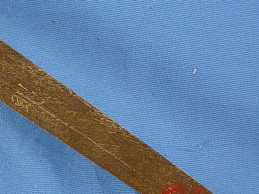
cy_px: 109
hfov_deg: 23.0
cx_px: 55
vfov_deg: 17.6
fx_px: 628
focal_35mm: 84
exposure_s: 1/80
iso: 320
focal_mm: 8.7
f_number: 4.1
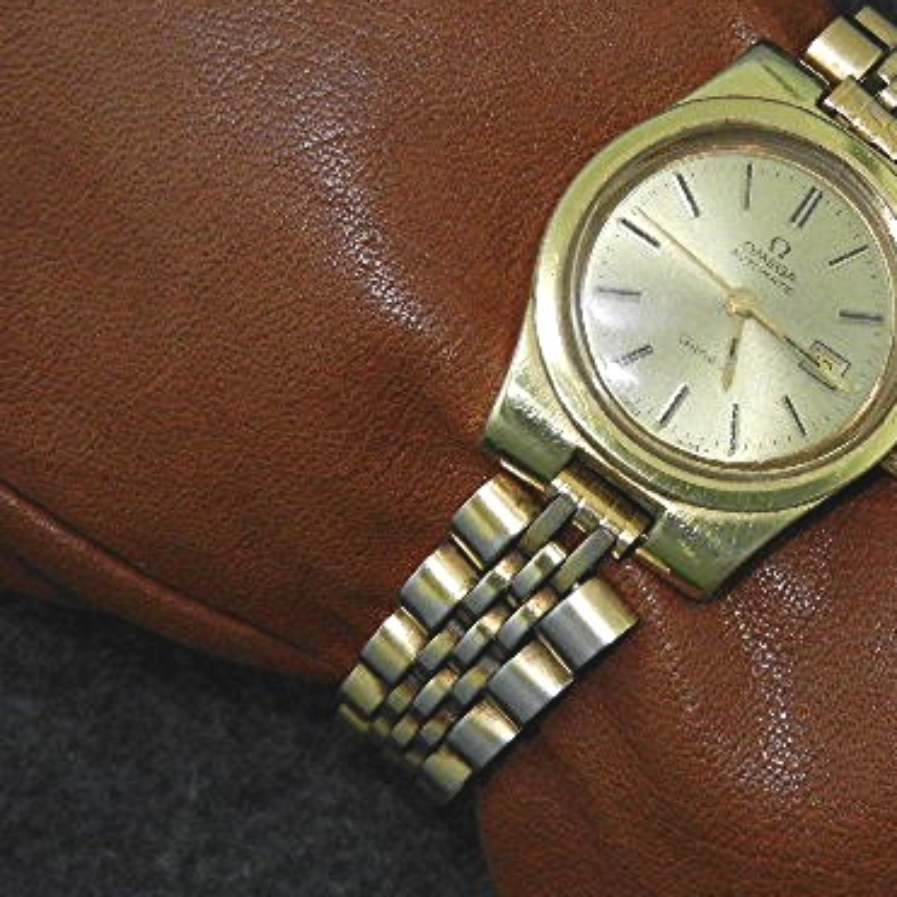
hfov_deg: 19.1
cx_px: 696
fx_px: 2639
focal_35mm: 90
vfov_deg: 19.3
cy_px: 355
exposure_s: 1/30
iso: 787
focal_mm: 10.6
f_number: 8
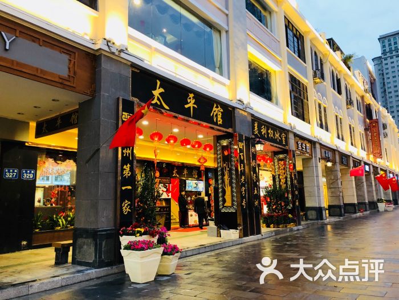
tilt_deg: +8.5
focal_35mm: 28
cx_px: 200
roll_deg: +1.7
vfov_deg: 49.7
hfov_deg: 63.4
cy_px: 150
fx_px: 323
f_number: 1.8
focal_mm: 4
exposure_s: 1/25
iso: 40
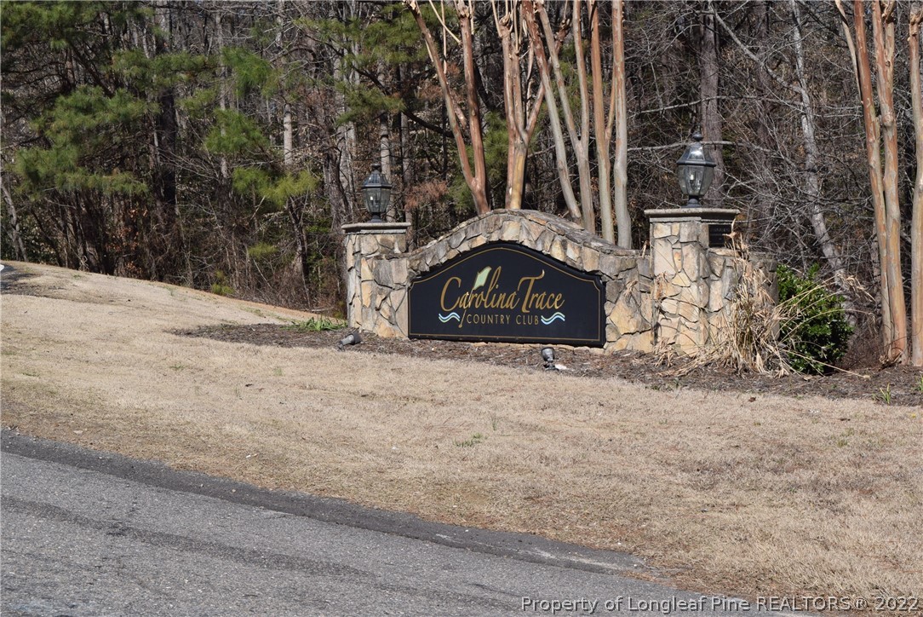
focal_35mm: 82
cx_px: 462
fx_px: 2116
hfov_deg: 24.6
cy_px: 308
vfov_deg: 16.6
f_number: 13
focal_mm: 55
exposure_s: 1/640
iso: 400
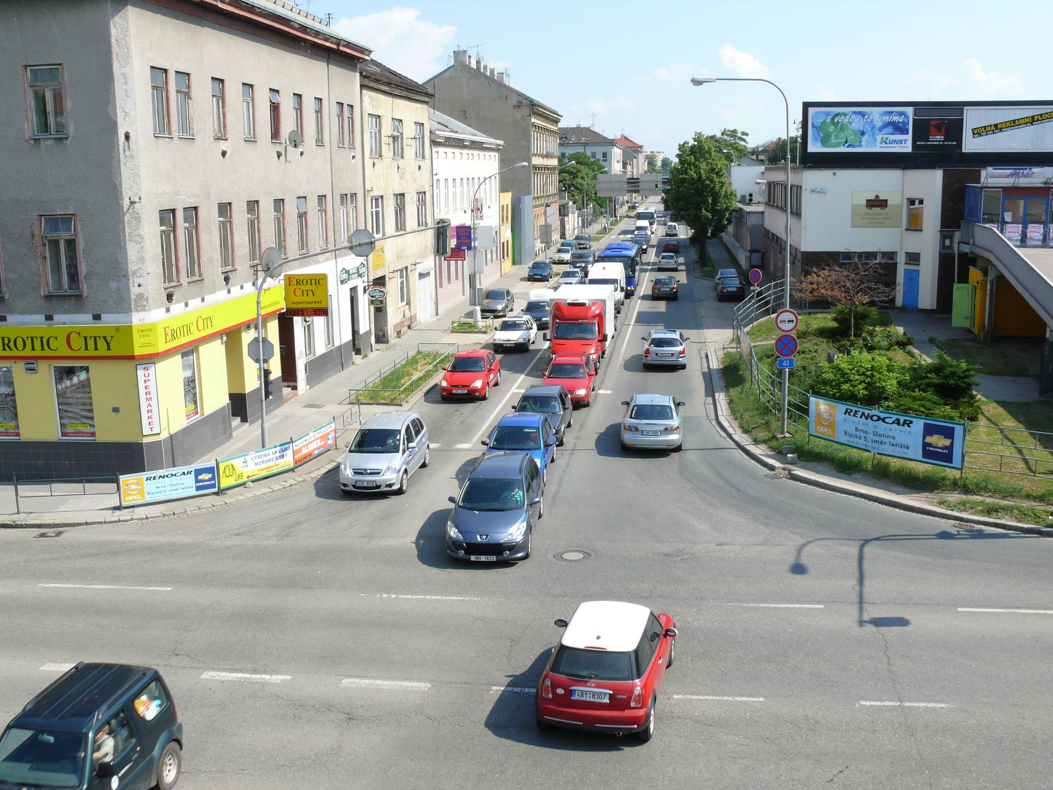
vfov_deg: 40.7
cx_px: 526
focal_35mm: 35
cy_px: 395
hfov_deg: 52.6
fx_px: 1065
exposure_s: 1/250
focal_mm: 7.4
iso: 100
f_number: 7.1
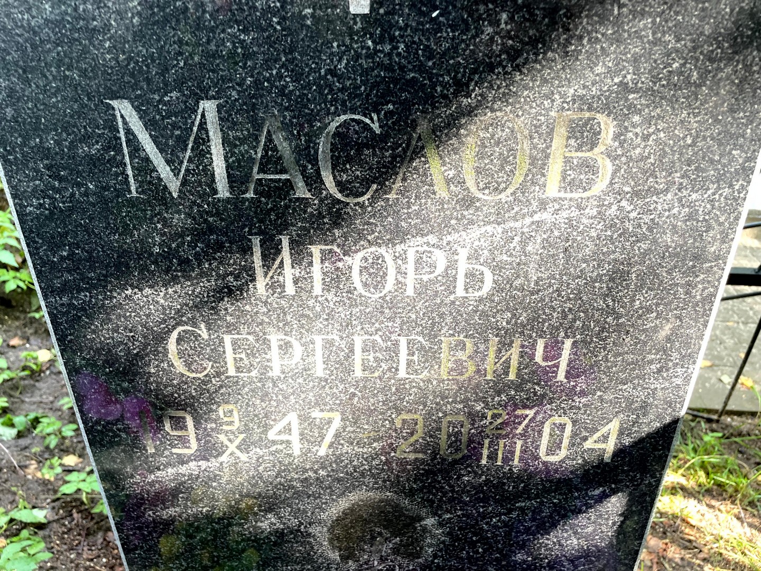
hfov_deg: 67.3
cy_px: 286
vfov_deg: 53.1
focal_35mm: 26
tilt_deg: -31.7
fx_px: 572
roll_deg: -0.1
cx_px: 380
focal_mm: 4.2
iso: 80
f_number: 1.6
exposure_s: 1/121
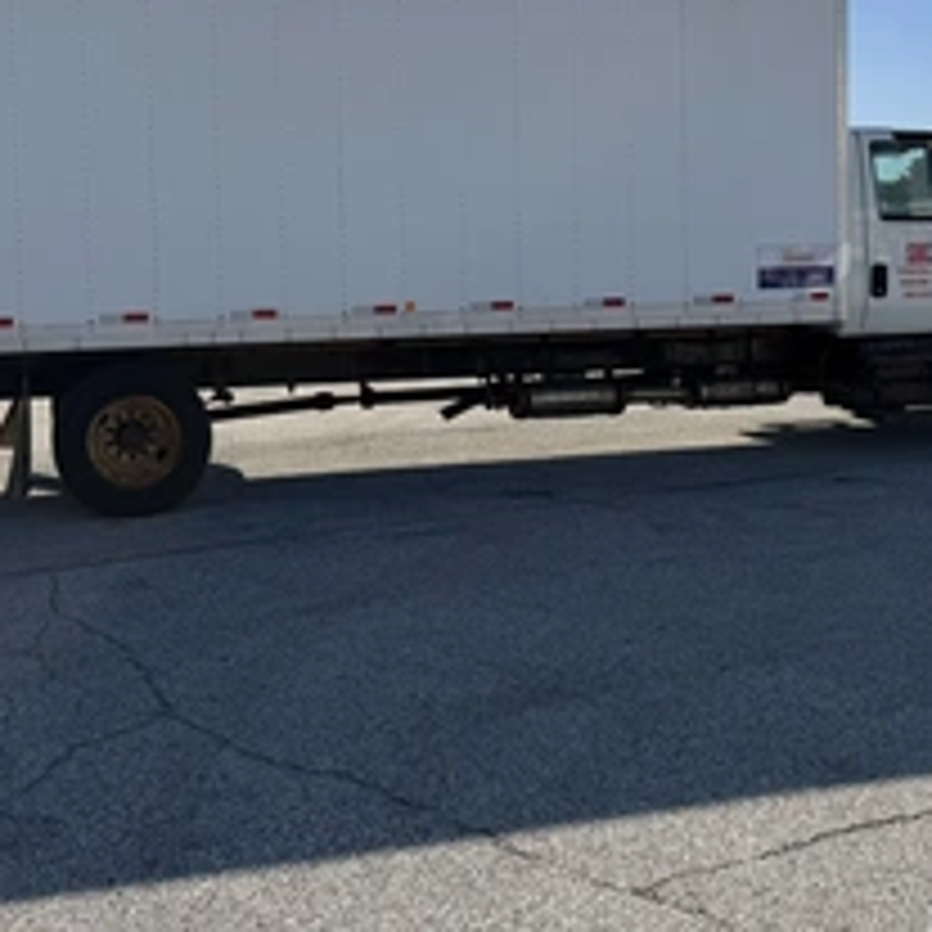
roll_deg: +1.9
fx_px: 1249
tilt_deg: +0.1
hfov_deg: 40.6
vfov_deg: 40.2
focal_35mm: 41
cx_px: 351
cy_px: 275
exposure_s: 1/5714
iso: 80
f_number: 1.78
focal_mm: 6.76
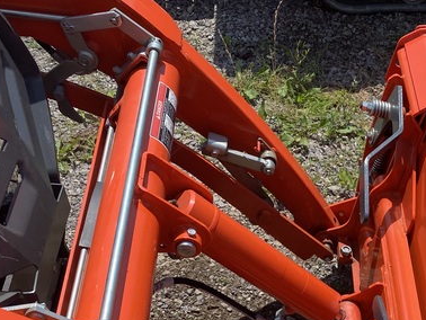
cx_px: 420
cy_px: 302
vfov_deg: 25.6
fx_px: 677
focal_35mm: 55
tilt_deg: -50.7
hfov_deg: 32.3
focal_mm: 4.25
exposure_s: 1/1838
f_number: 1.8
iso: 32
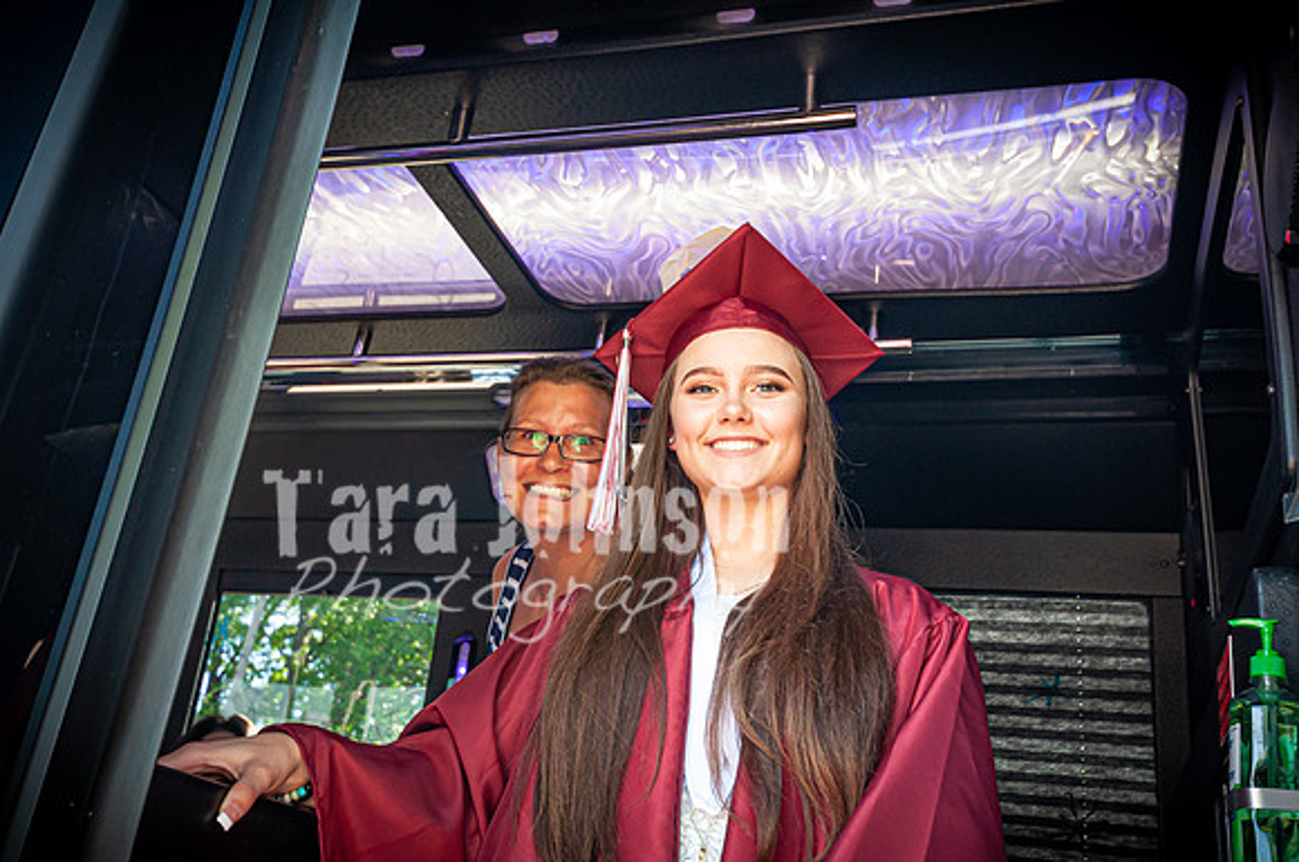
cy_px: 431
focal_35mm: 36
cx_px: 650
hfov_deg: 53.2
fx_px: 1297
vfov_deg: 36.8
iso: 500
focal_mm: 24
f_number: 4.5
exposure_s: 1/60
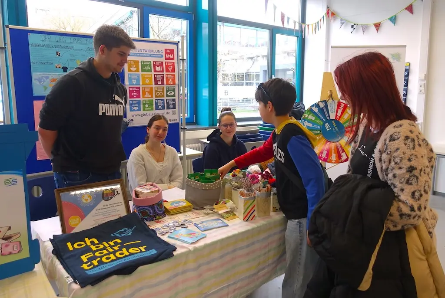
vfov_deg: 53.3
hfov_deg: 73.6
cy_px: 149
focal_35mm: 24
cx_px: 222
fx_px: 297
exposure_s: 1/50
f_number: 2.8
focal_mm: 8.8
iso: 125
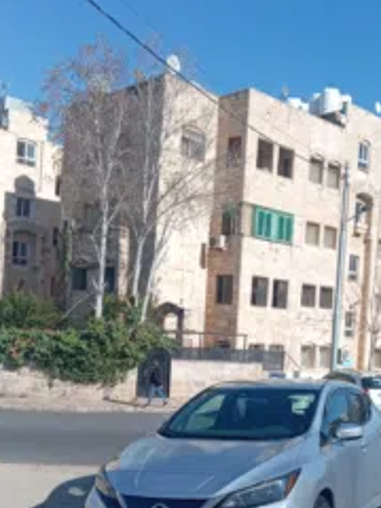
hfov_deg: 32.1
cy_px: 337
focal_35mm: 45
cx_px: 235
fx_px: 660
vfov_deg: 41.6
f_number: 16
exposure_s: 1/749
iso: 100
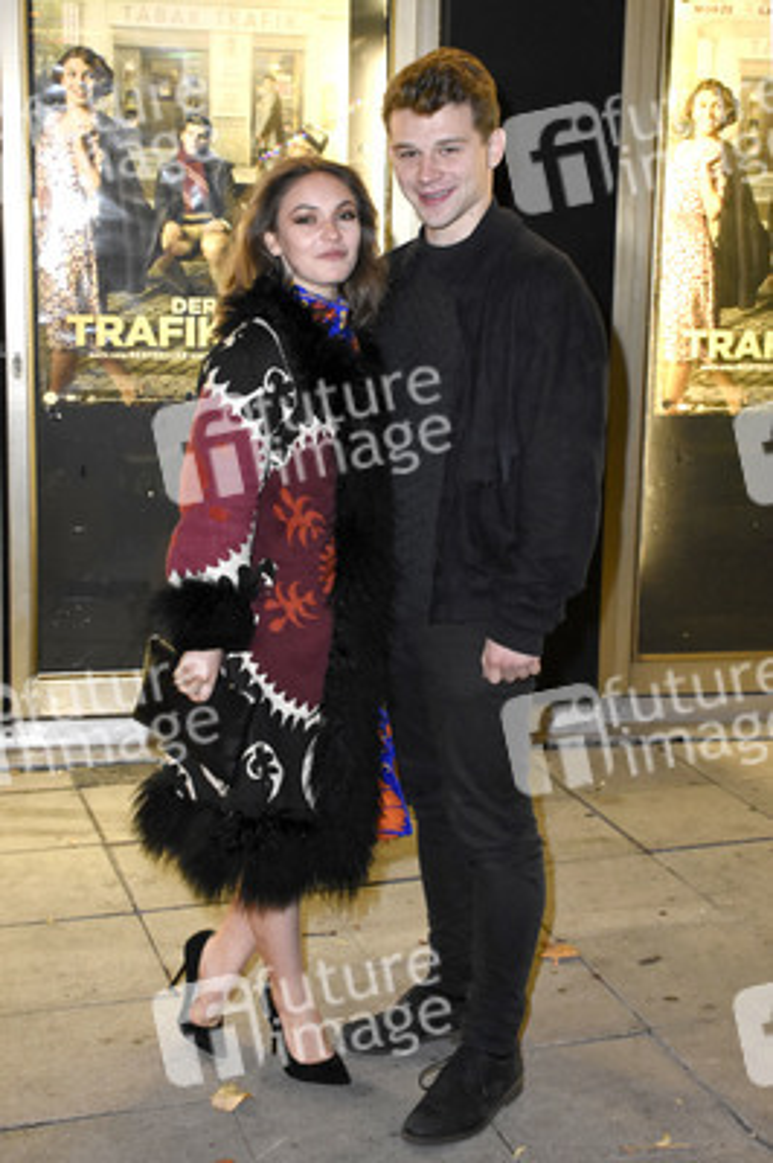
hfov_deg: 28.0
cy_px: 582
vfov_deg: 41.1
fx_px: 1549
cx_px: 386
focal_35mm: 48
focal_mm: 32
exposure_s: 1/60
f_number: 6.3
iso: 3200
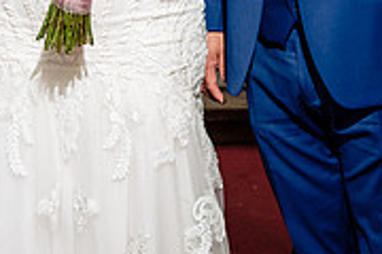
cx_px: 178
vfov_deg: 9.0
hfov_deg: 13.9
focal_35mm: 148
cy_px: -137
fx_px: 1570
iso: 2000
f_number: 5
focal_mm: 46
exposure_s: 1/100
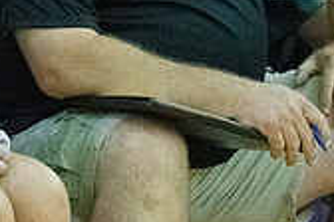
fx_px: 4796
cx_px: -155
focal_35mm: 517
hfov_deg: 4.0
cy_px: 10
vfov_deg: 2.7
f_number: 4.5
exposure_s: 1/800
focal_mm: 100
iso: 10000
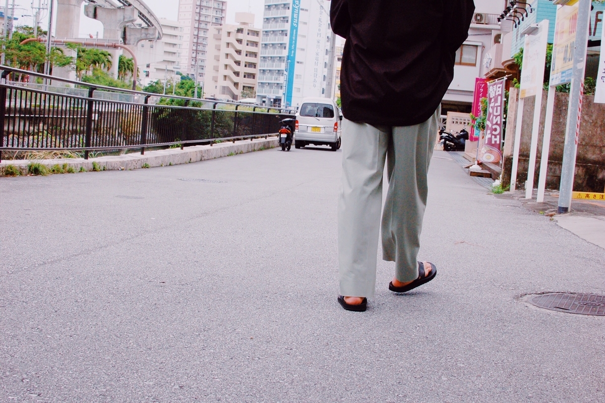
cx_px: 302
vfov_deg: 25.7
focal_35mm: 52
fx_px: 882
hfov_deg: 37.9
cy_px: 202
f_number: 11
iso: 800
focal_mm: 35
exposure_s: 1/500
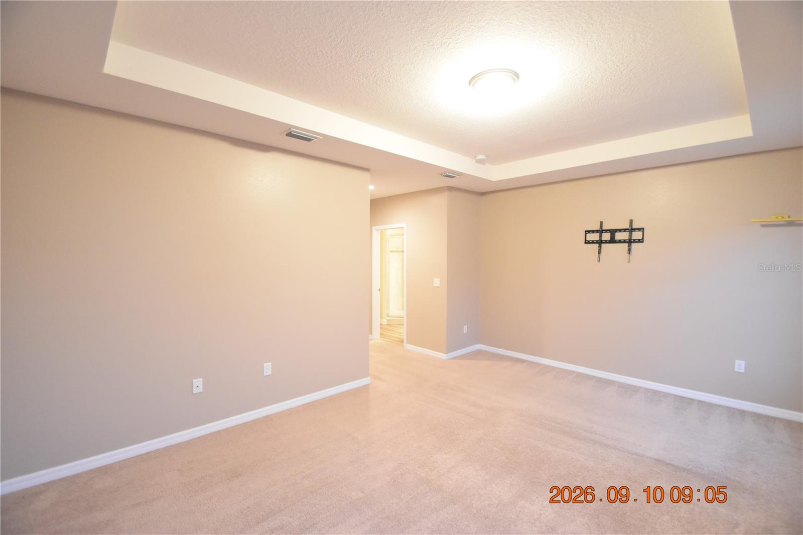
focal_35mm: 15
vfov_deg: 77.3
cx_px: 402
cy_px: 268
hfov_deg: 100.4
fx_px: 334
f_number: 3.5
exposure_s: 1/60
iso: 3200
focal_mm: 10
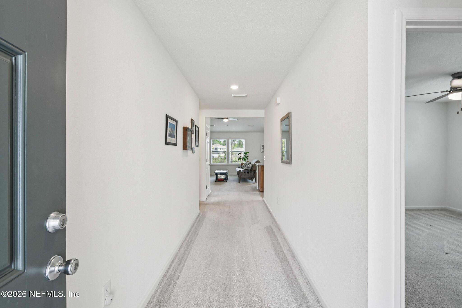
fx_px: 192
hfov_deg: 100.4
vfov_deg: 77.3
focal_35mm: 15
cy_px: 154
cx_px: 231
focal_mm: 10
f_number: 8
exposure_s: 1/40
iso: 400
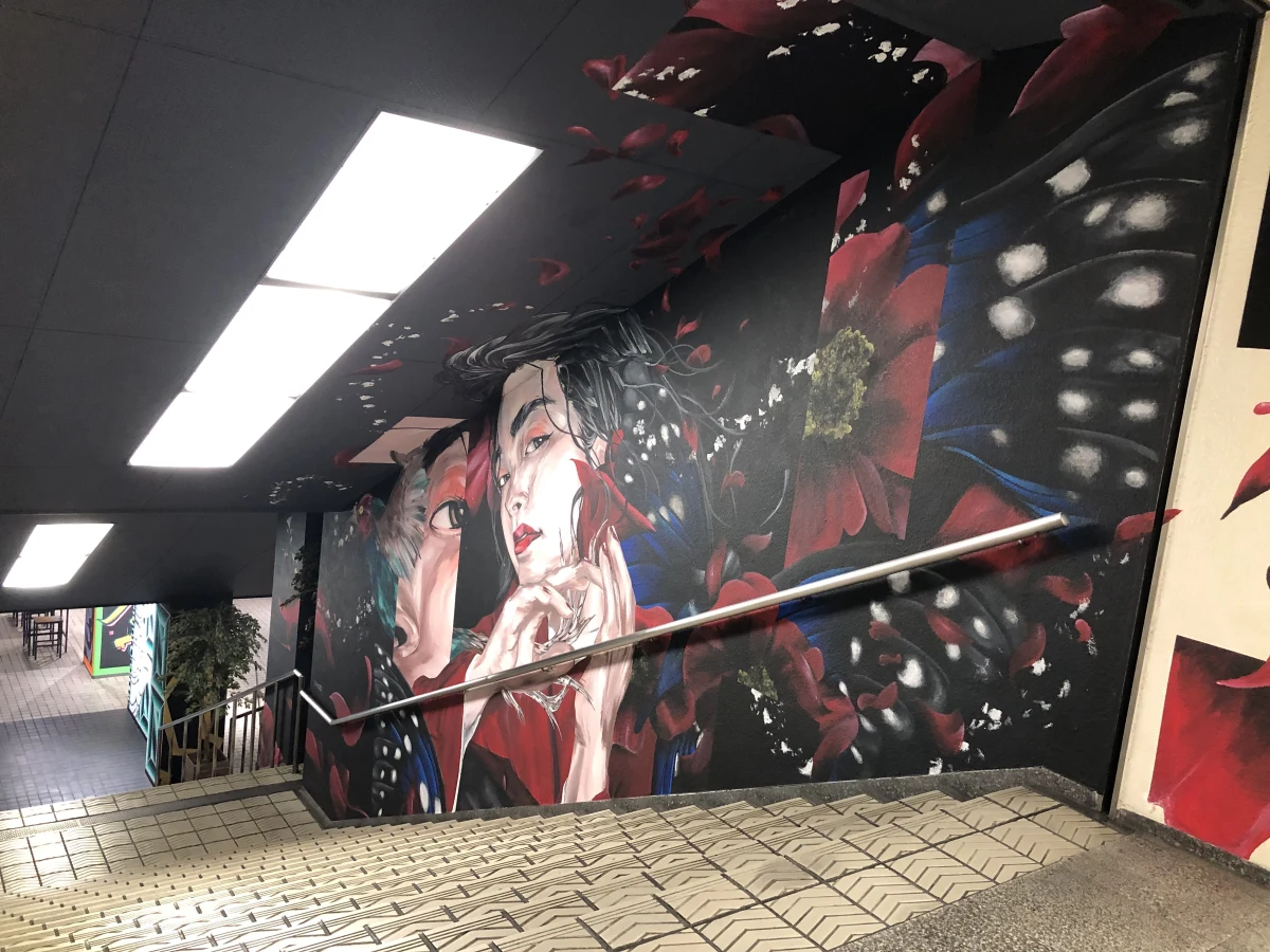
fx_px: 1027
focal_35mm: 28
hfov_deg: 63.4
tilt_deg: -7.2
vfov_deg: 49.7
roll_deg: -6.3
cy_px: 476
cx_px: 635
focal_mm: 4
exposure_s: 1/15
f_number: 1.8
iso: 80
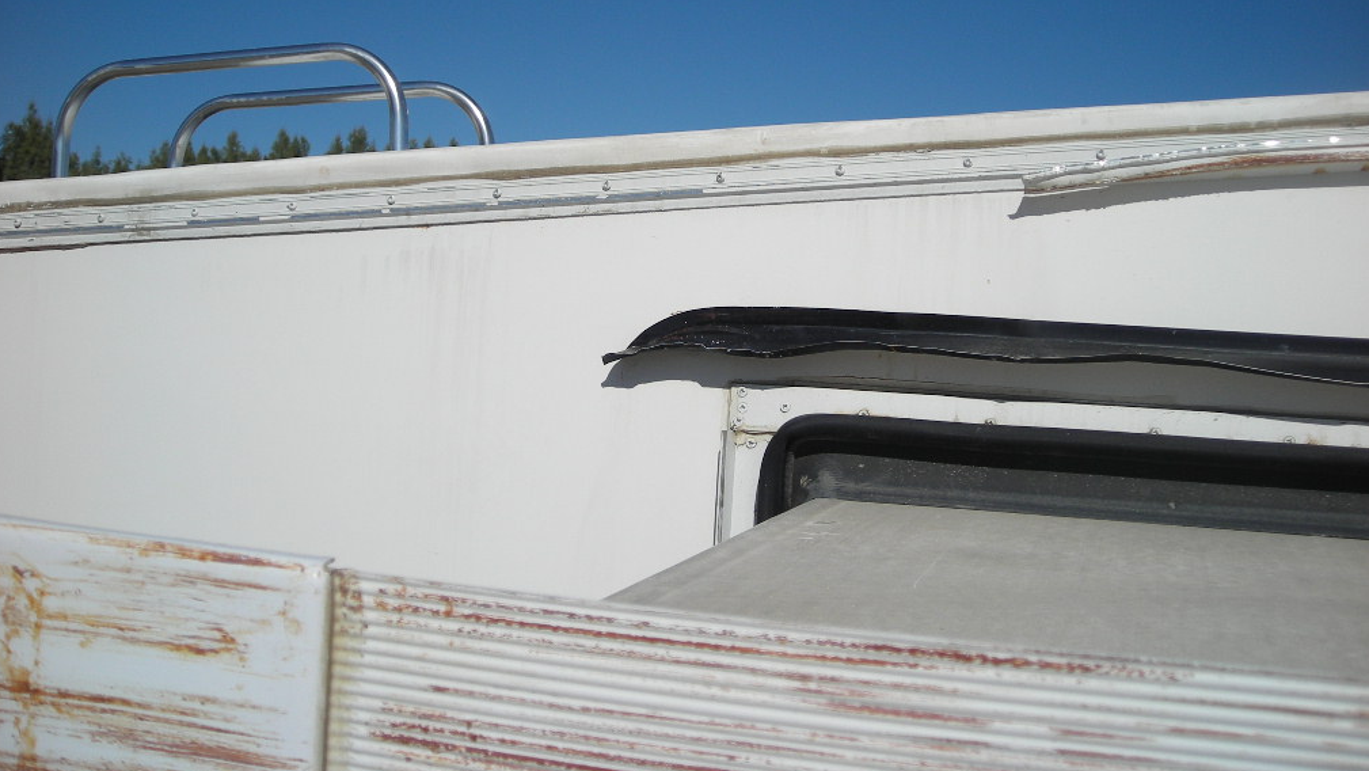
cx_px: 688
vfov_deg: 28.2
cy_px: 259
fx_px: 1525
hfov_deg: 48.3
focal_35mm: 42
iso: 50
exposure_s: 1/605
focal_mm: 6.3
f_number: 6.4
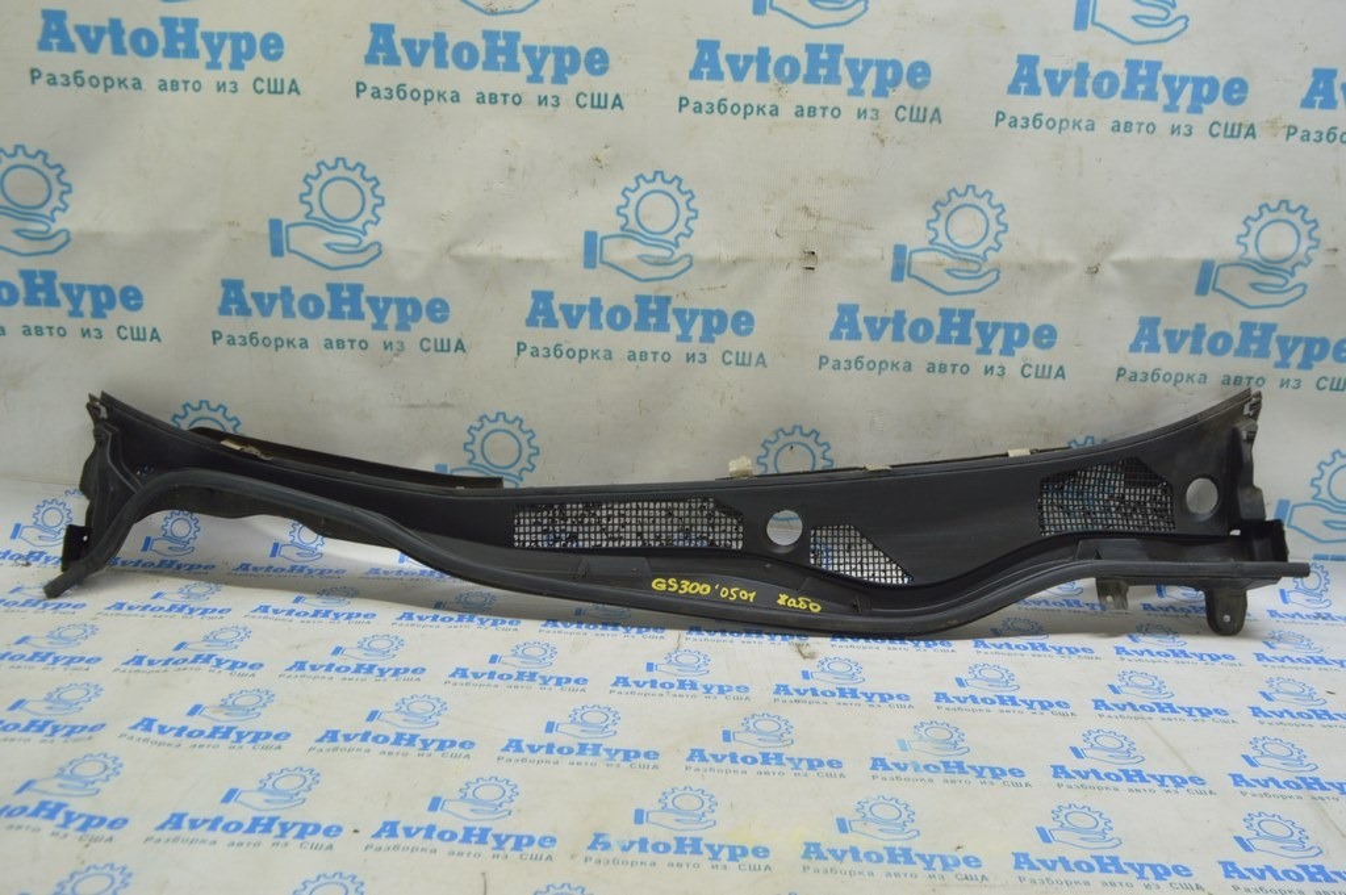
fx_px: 1009
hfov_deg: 67.4
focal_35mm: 27
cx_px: 673
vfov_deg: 47.9
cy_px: 448
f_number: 5.6
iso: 400
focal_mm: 18
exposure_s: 1/20
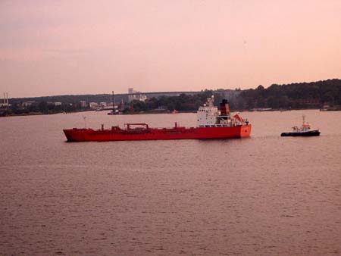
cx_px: 170
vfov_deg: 16.8
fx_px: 867
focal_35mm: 88
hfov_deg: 22.2
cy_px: 128
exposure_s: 1/160
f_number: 4.4
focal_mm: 14.6
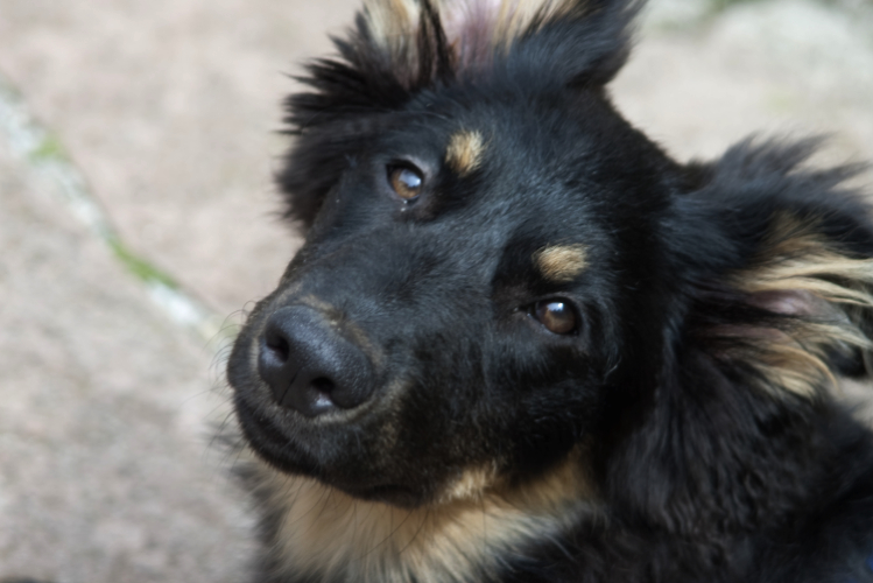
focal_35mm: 195
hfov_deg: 10.5
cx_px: 436
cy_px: 292
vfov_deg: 7.0
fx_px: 4730
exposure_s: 1/200
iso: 200
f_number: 5.6
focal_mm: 130
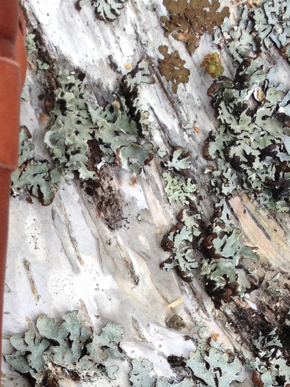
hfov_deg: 13.1
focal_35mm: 111
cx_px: -32
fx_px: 1240
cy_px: 343
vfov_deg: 17.5
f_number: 2.4
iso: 64
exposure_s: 1/190
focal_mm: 4.28
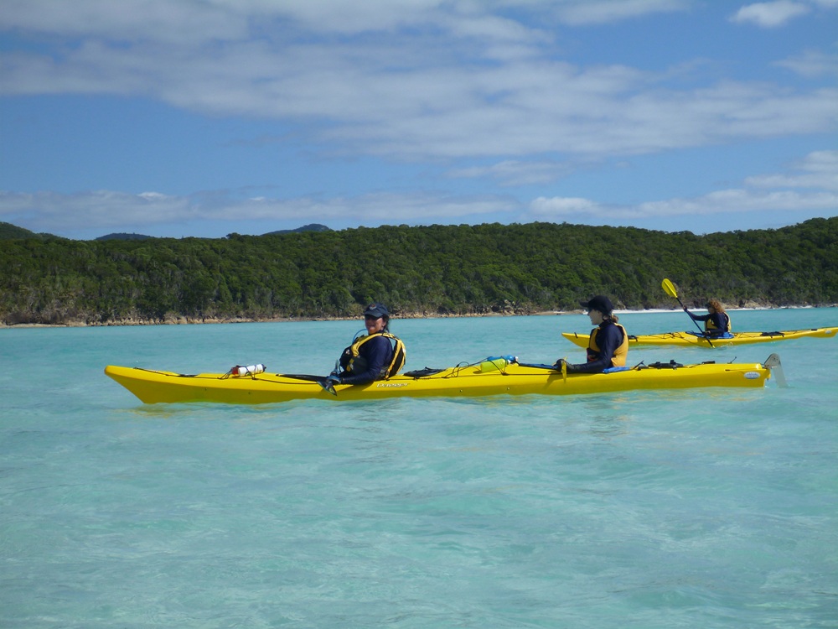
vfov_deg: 25.2
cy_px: 314
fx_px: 1404
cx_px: 419
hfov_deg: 33.2
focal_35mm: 58
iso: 100
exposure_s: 1/640
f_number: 5
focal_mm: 10.4
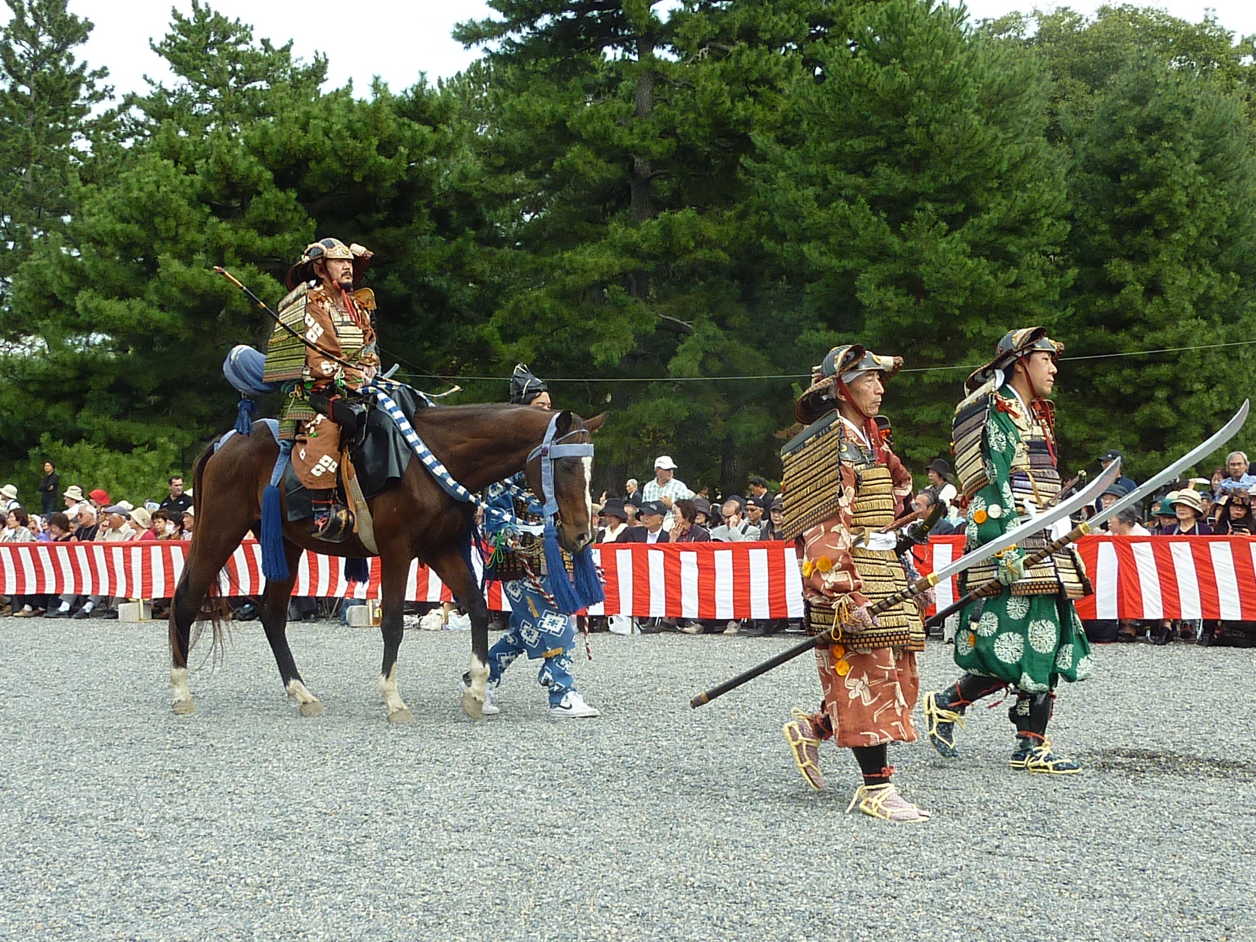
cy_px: 471
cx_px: 628
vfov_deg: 30.3
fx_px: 1742
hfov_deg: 39.7
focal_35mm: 48
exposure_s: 1/250
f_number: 4
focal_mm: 4.4
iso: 80
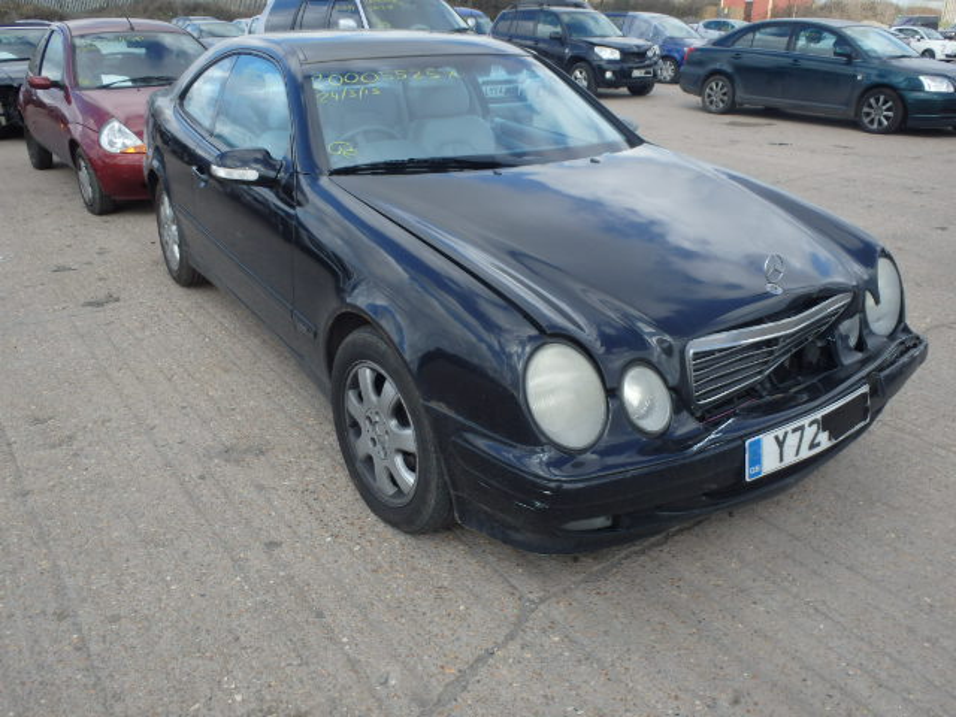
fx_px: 773
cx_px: 478
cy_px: 358
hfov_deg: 63.4
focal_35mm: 28
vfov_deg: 49.7
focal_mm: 5
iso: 125
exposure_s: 1/400
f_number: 3.9
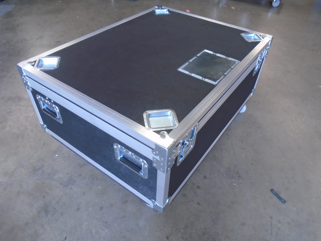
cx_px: 160
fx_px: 241
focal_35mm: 26
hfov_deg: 67.3
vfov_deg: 53.1
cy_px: 120
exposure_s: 1/30
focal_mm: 4.6
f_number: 3.2
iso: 160
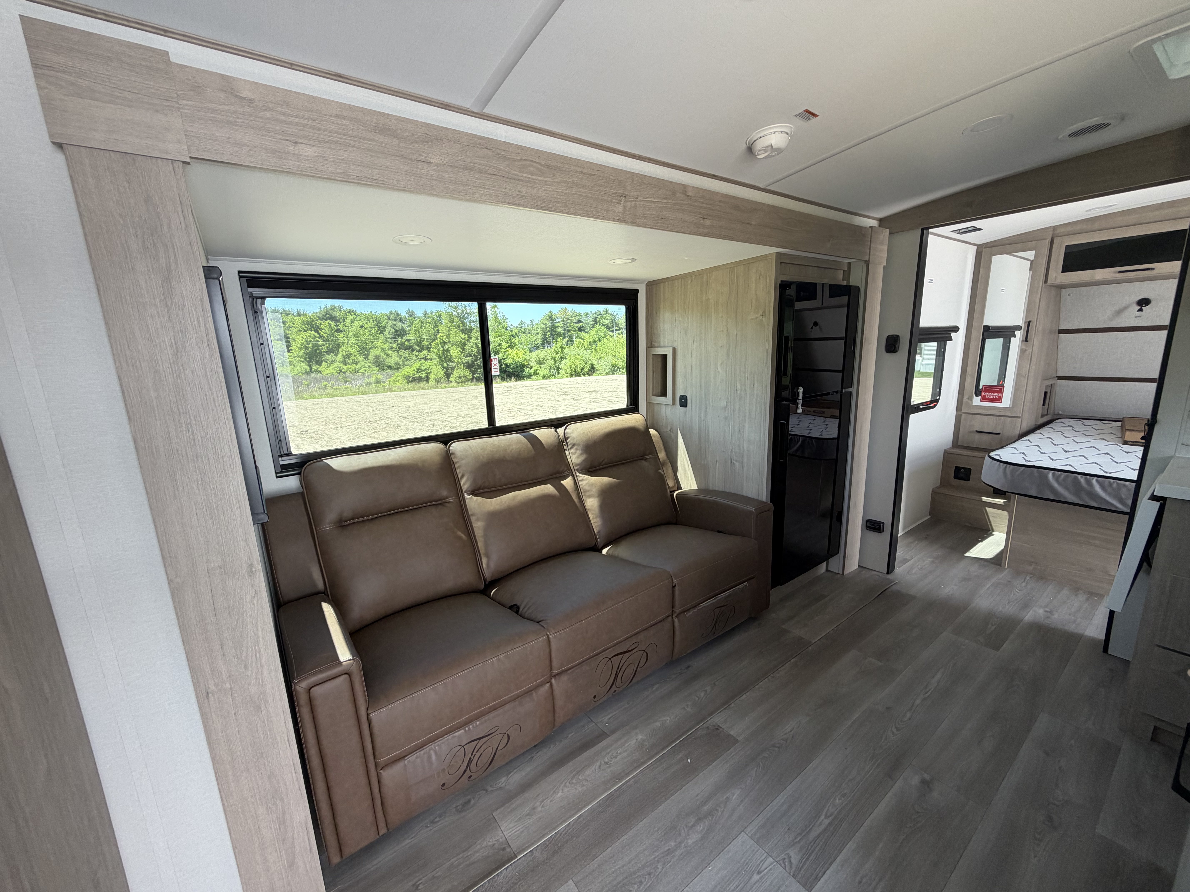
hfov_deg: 102.1
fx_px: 481
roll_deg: +1.9
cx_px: 595
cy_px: 446
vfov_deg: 85.7
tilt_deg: -12.6
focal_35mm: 14
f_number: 2.2
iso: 100
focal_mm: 2.22
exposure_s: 1/121
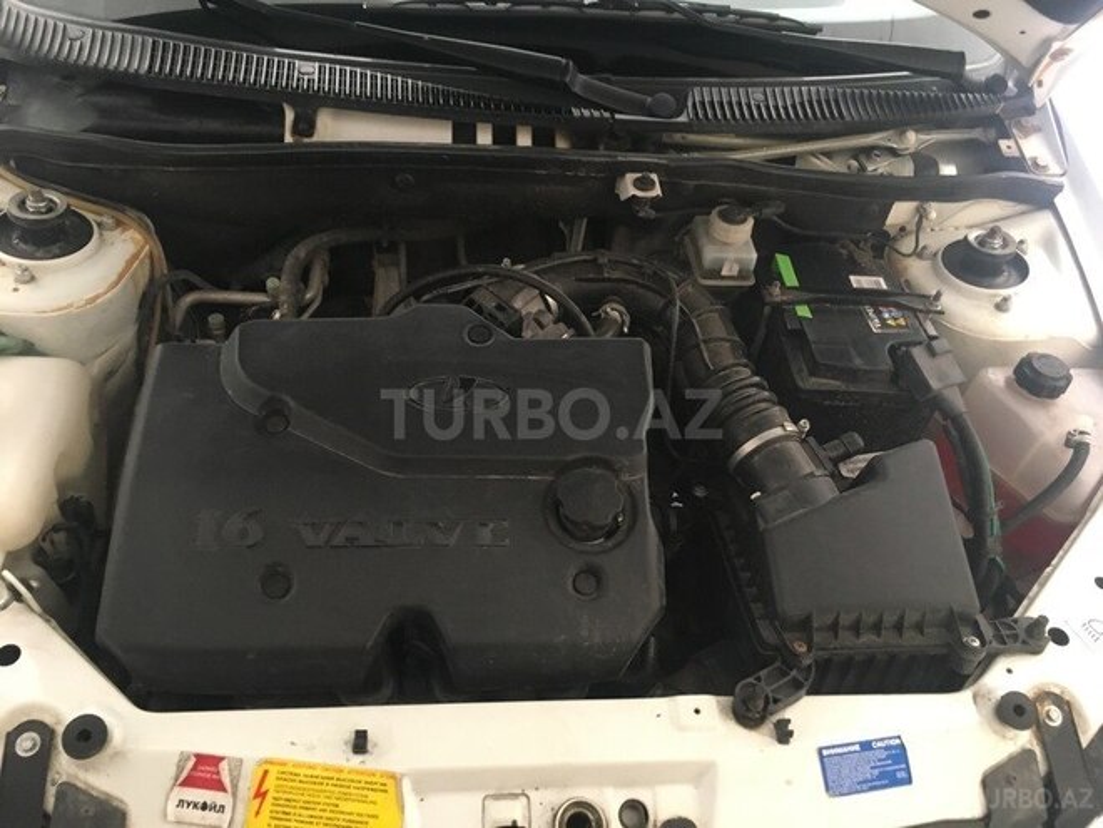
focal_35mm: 29
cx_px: 552
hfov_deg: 61.7
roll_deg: -8.6
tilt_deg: -44.6
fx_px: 924
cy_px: 414
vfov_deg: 48.2
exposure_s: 1/20
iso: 200
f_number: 2.2
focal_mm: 4.15
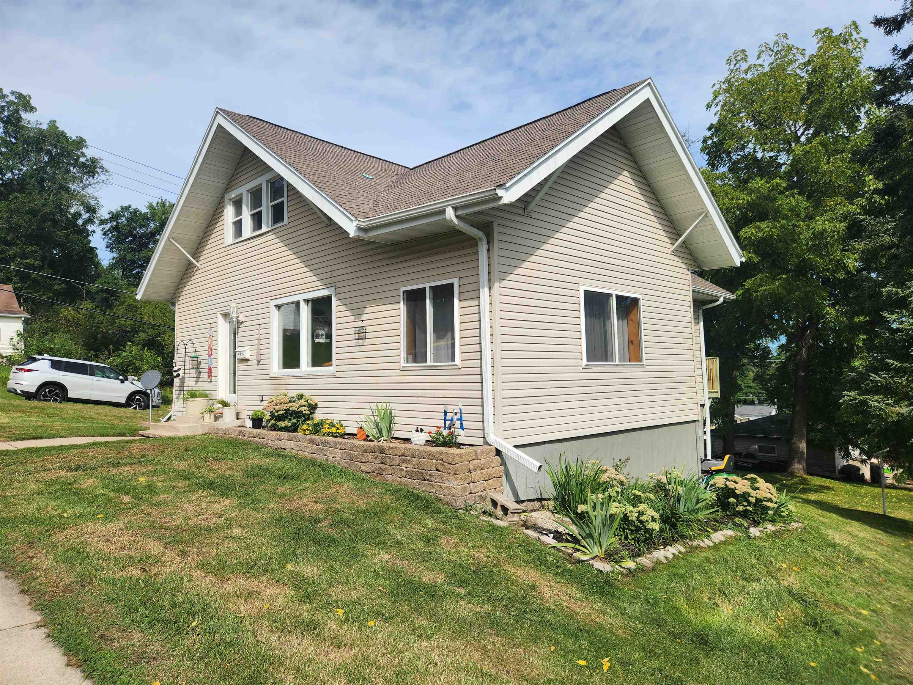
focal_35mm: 23
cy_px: 342
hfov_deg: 73.9
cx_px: 456
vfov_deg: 58.9
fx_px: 607
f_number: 1.8
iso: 20
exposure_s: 1/1859
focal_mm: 5.4
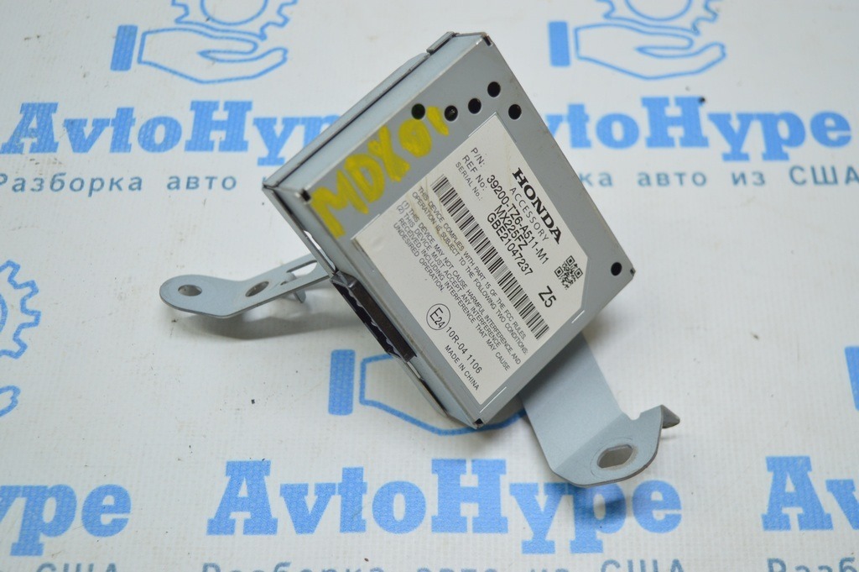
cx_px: 430
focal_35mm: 45
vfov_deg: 29.8
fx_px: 1073
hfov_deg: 43.6
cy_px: 286
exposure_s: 1/60
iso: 400
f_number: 4.2
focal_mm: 30
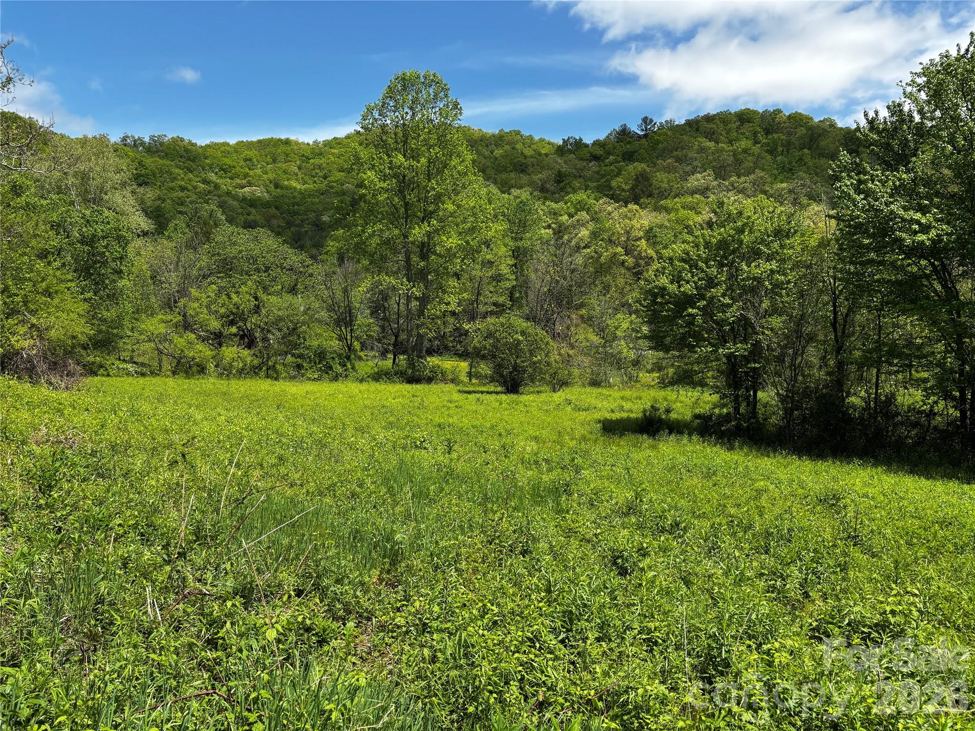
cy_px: 366
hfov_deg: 67.3
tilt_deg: -1.5
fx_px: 732
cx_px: 488
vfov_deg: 53.1
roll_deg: -1.1
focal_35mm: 26
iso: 50
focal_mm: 5.96
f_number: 1.6
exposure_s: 1/2105
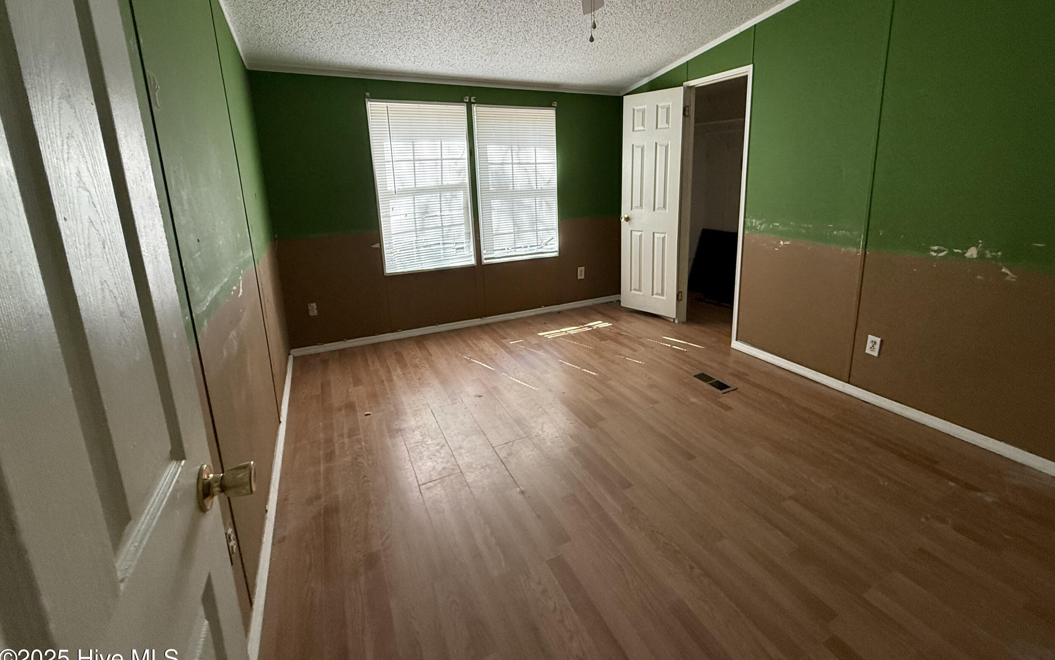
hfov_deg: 97.6
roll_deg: +0.2
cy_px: 271
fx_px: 460
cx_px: 566
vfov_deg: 70.7
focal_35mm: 16
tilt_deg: -11.3
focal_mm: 2.22
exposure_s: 1/99
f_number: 2.2
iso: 250
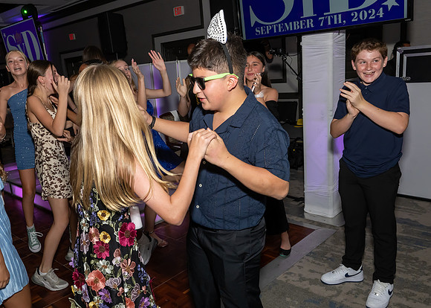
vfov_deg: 45.1
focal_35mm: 30
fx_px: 370
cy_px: 151
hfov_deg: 60.2
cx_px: 188
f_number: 7.1
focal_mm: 18
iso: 1000
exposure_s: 1/250
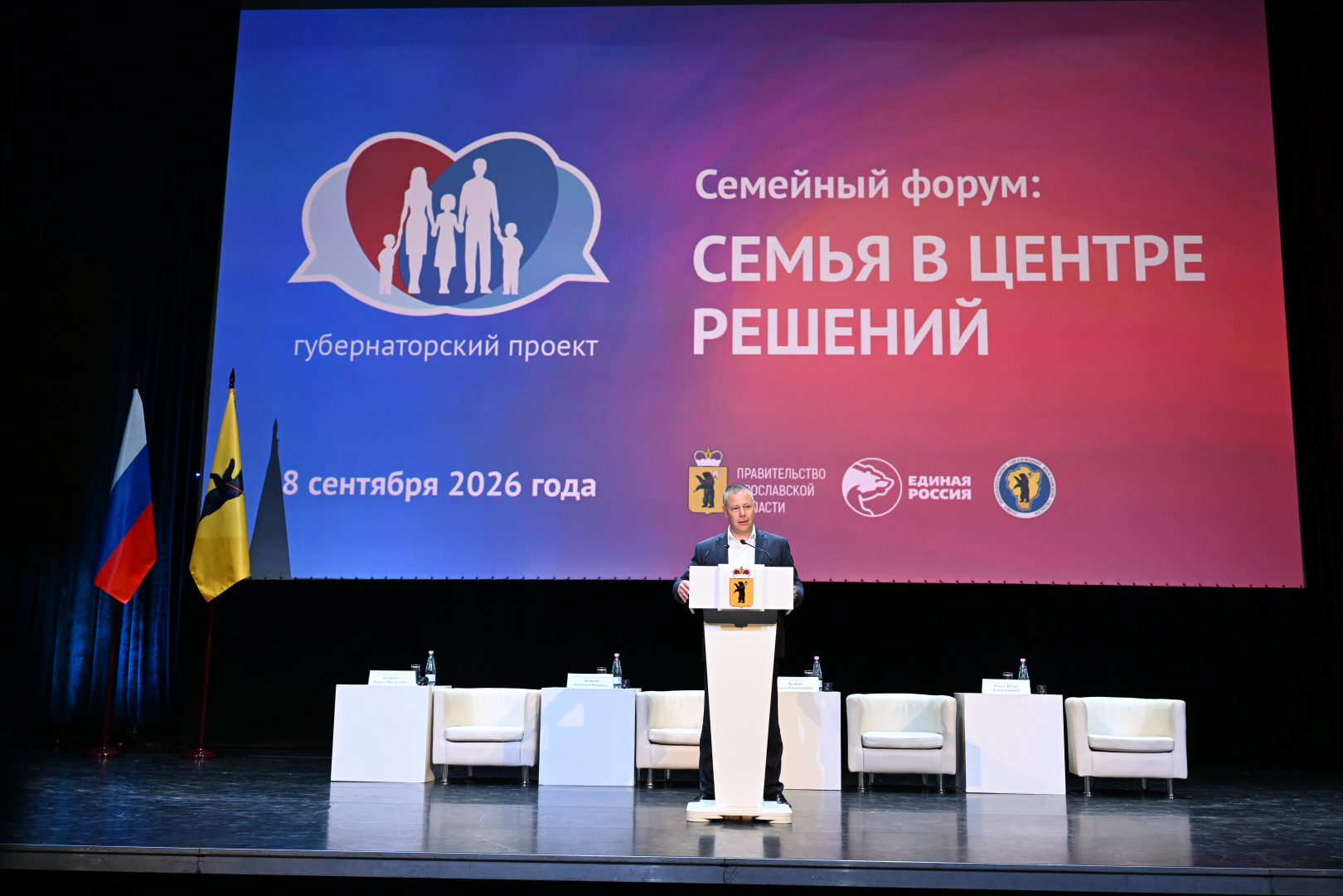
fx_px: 1306
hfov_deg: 54.4
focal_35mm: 35
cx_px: 672
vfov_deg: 37.9
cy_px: 448
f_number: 4
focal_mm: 35
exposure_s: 1/320
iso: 2500
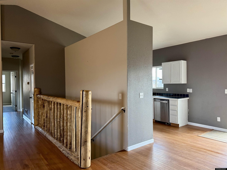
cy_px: 85
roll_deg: -0.4
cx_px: 114
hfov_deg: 71.6
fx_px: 157
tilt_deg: -0.8
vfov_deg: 56.8
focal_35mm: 24
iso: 250
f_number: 1.78
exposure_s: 1/120
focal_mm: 6.76
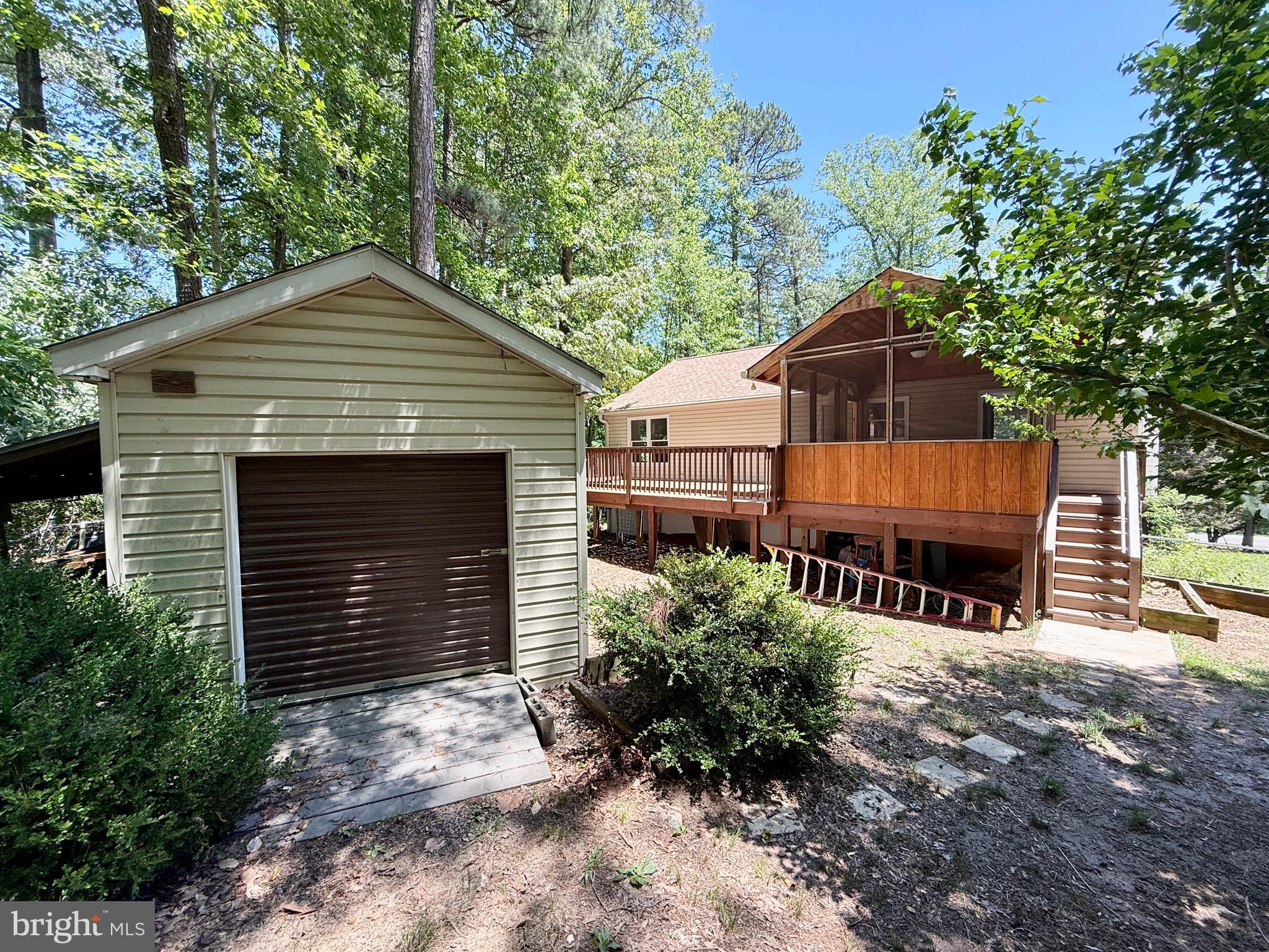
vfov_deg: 85.7
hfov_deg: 102.1
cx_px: 634
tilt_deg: -1.7
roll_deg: +0.1
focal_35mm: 14
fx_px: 513
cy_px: 476
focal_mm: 2.22
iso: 50
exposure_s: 1/230
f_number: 2.2
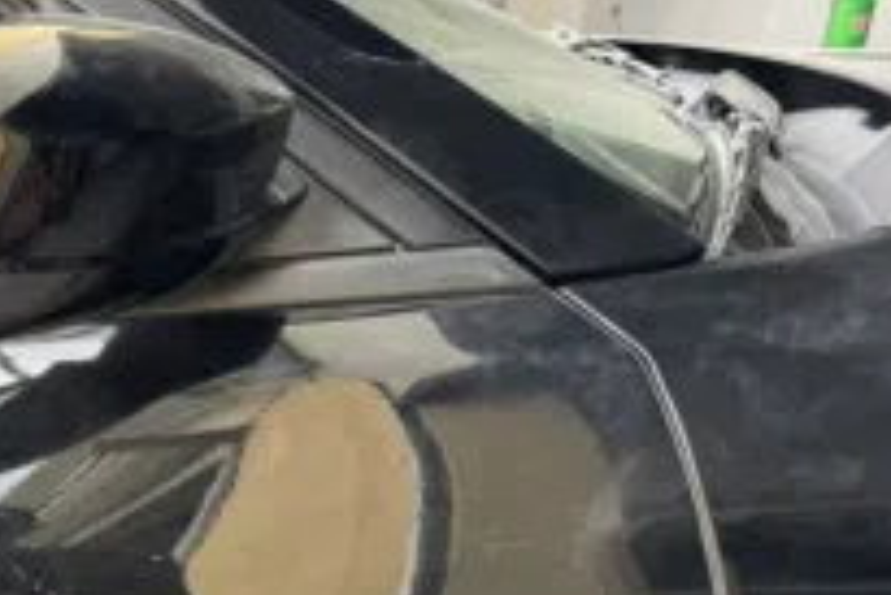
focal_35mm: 78
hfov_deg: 23.2
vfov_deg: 16.3
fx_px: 1932
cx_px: -248
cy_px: 830
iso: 80
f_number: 1.78
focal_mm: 6.76
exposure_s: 1/331
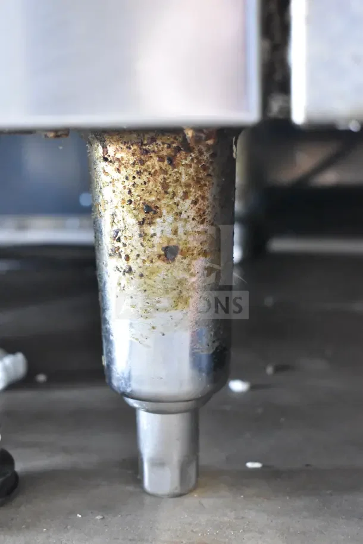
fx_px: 794
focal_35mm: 52
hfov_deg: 25.8
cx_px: 182
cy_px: 272
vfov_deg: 37.9
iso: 9000
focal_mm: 35
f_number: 4.5
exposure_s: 1/60
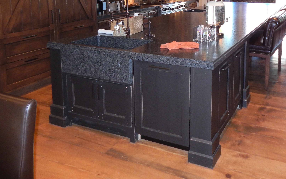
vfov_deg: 31.9
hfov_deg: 51.0
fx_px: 296
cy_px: 17
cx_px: 179
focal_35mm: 38
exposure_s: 1/30
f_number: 3
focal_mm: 4
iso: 250
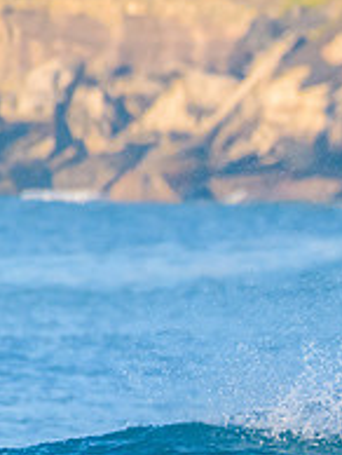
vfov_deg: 1.1
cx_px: 658
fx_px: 22963
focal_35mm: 1747
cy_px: 421
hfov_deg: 0.9
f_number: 5.6
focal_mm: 500
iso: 640
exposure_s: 1/2000
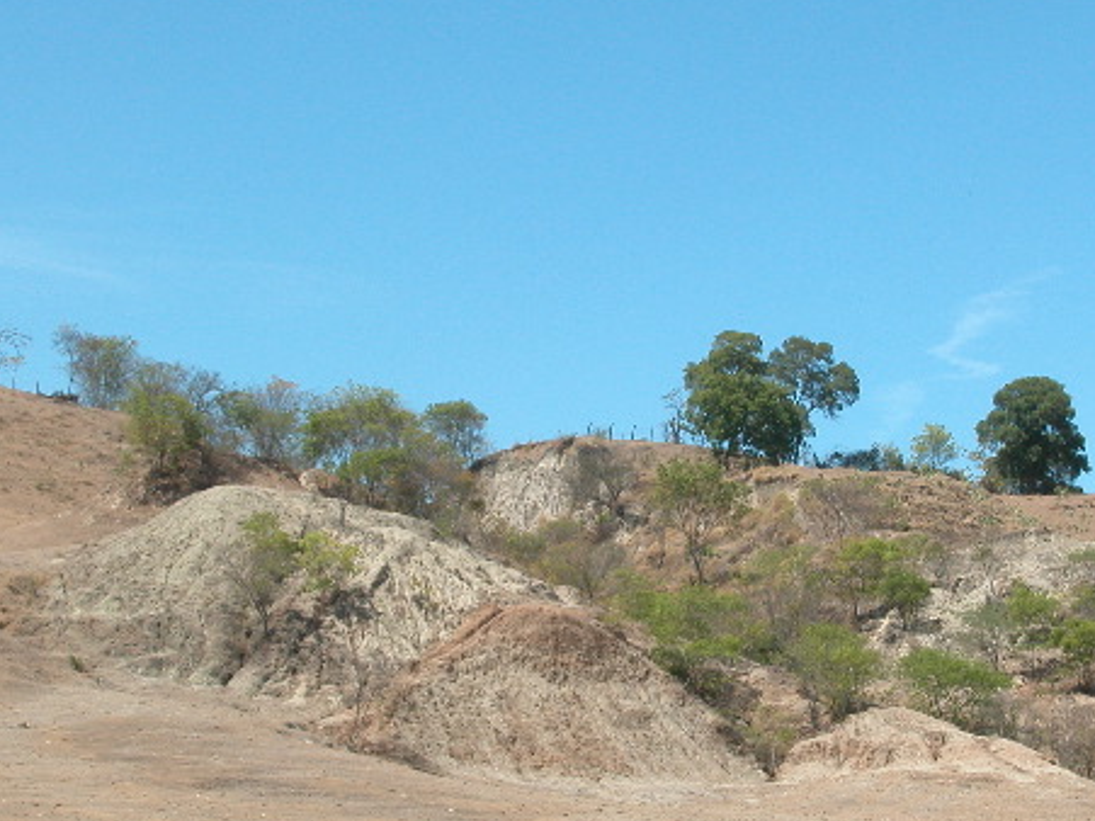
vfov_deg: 15.1
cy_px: 488
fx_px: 3099
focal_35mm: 98
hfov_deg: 20.0
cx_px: 694
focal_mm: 17.5
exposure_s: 1/330
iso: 100
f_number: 6.7
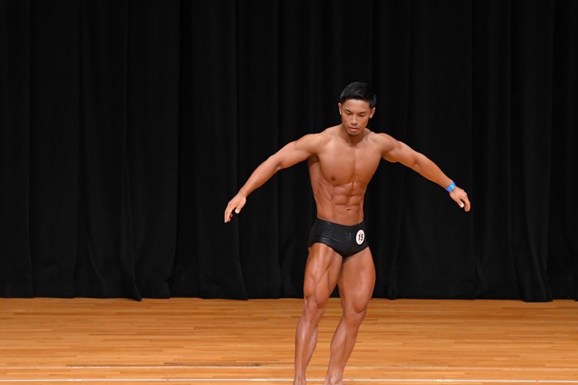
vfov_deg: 5.1
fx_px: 4285
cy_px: 193
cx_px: 308
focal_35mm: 267
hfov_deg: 7.7
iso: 3200
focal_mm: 160
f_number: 5.6
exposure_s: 1/400
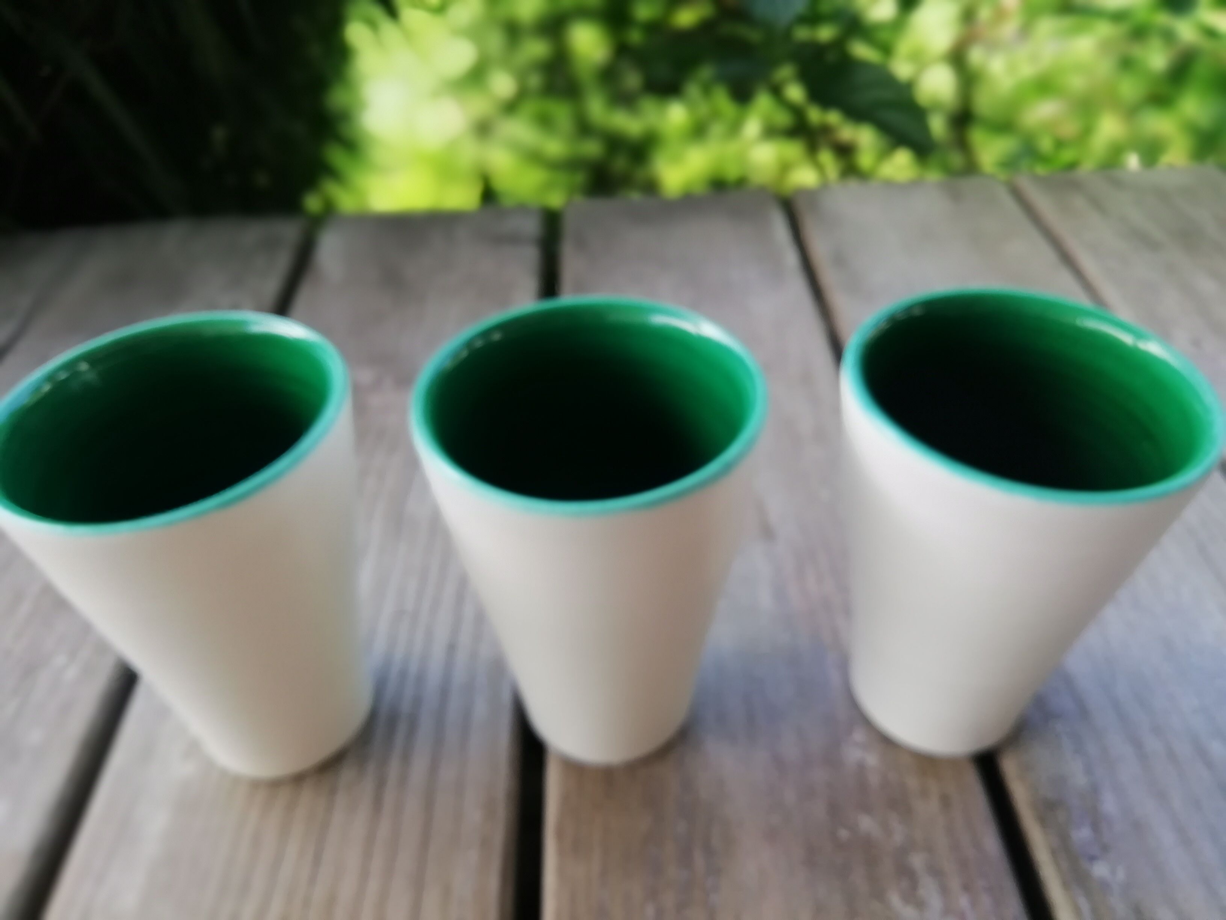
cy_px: 460
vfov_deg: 53.1
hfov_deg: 67.3
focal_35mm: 26
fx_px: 921
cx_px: 613
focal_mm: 3.21
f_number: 4
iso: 50
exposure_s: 1/178
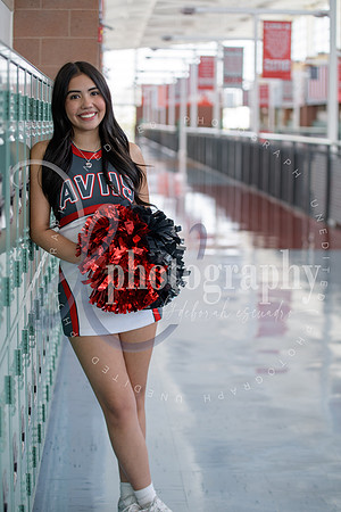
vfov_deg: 28.8
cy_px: 256
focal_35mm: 70
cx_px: 170
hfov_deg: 19.5
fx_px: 995
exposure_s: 1/125
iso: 250
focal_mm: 70
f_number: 2.8
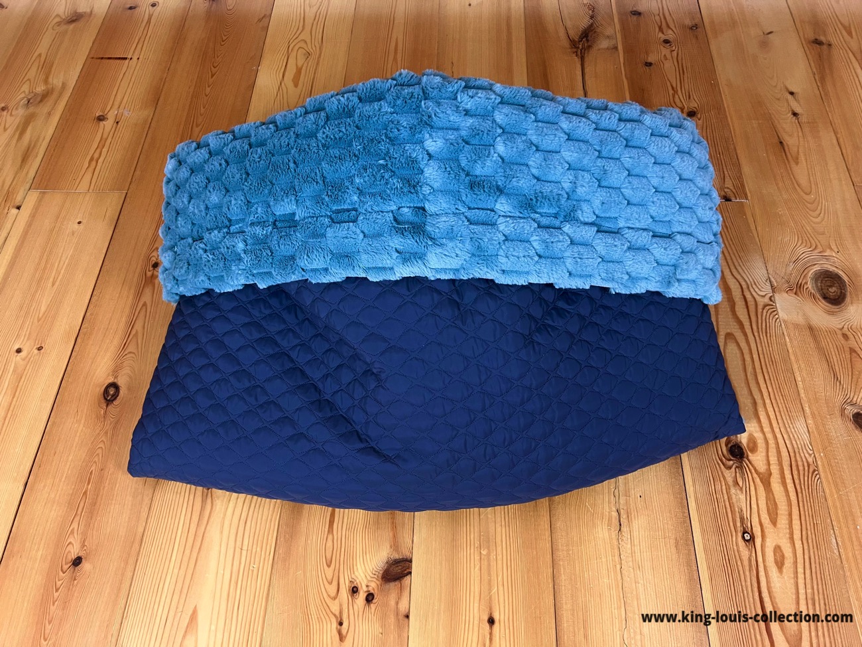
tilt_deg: -59.9
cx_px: 431
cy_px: 324
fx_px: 647
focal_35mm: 26
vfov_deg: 53.1
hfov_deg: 67.3
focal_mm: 5.7
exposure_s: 1/50
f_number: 1.5
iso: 125
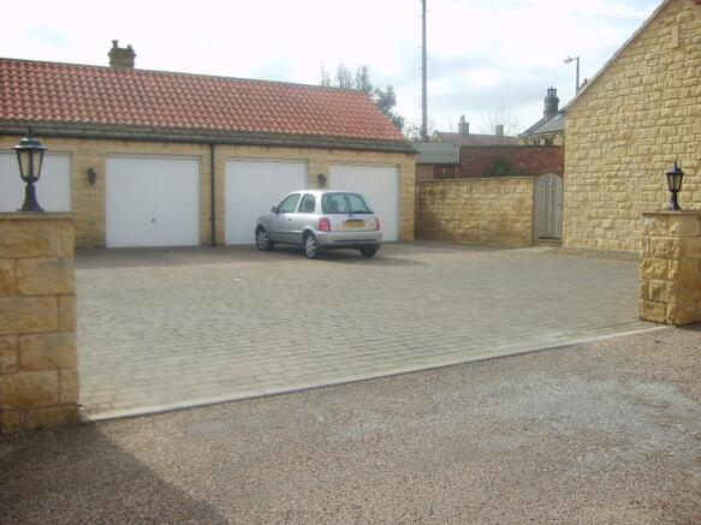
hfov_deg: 52.6
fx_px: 709
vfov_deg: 40.7
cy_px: 262
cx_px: 350
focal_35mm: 35
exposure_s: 1/90
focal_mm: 5.8
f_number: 7.1
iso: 50
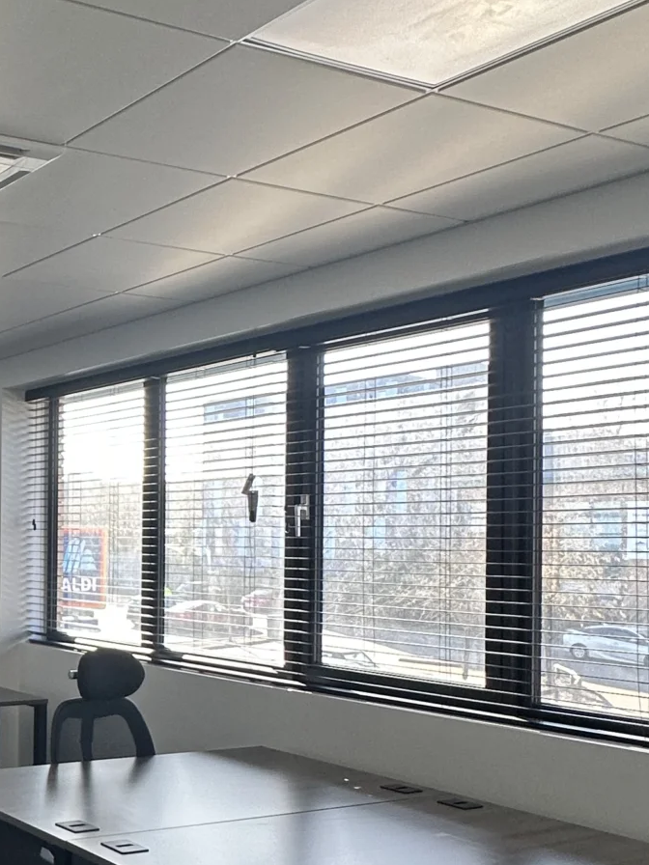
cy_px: 540
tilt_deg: +0.7
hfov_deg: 28.6
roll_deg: -1.1
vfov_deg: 46.4
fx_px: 1000
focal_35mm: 40
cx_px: -218
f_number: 2.2
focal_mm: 2.22
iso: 64
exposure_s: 1/99
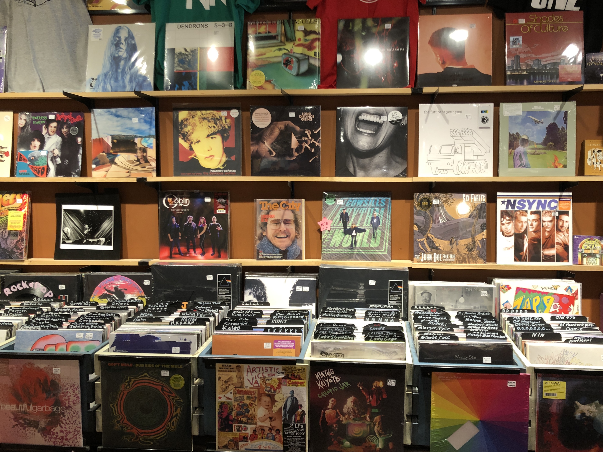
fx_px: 488
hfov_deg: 63.4
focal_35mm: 28
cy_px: 226
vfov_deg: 49.7
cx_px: 302
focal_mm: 3.99
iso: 40
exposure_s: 1/24
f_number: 1.8
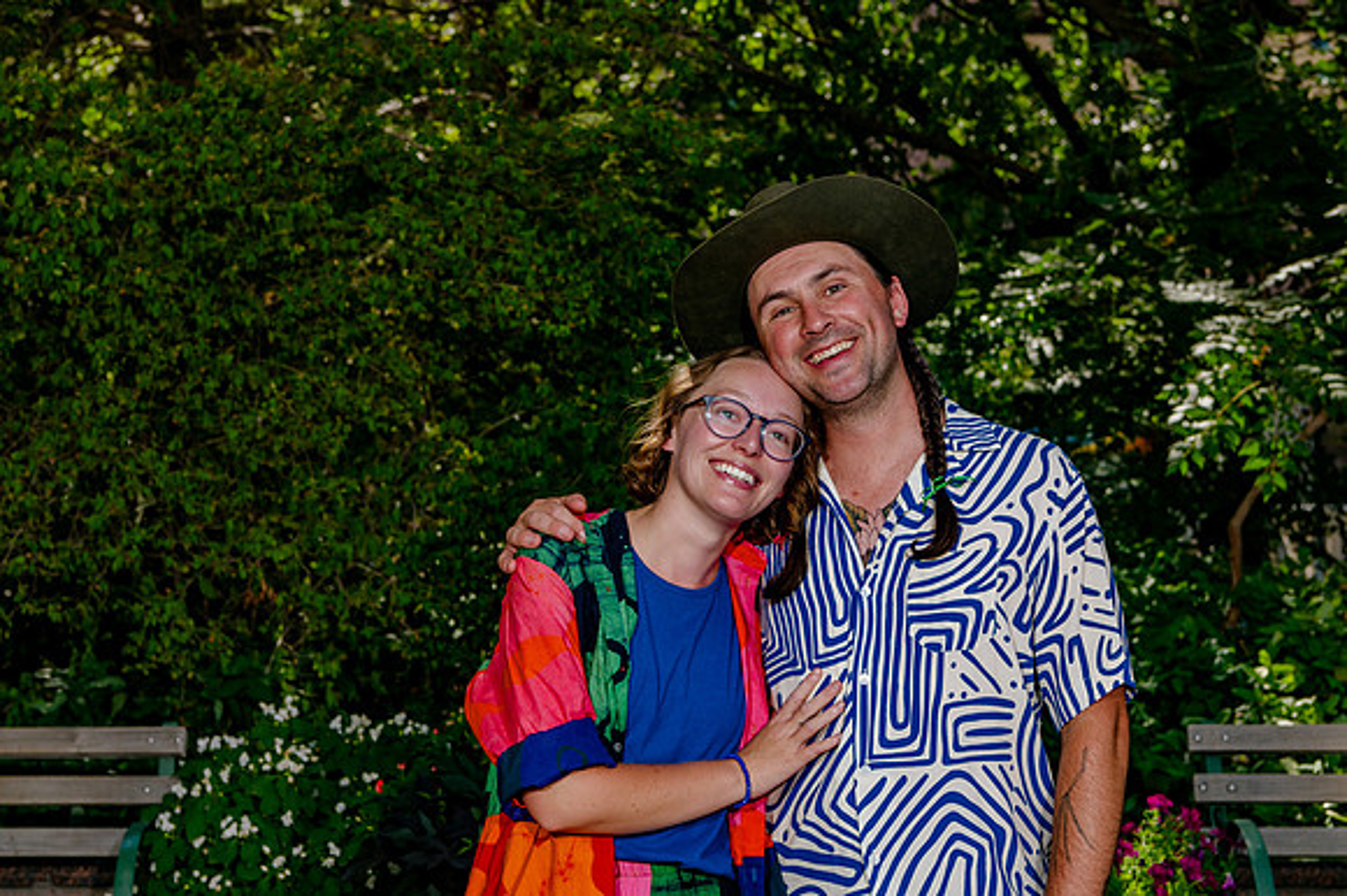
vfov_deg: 20.0
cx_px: 674
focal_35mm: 68
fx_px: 2535
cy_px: 391
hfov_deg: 29.8
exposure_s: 1/200
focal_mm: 56
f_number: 7.1
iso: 200
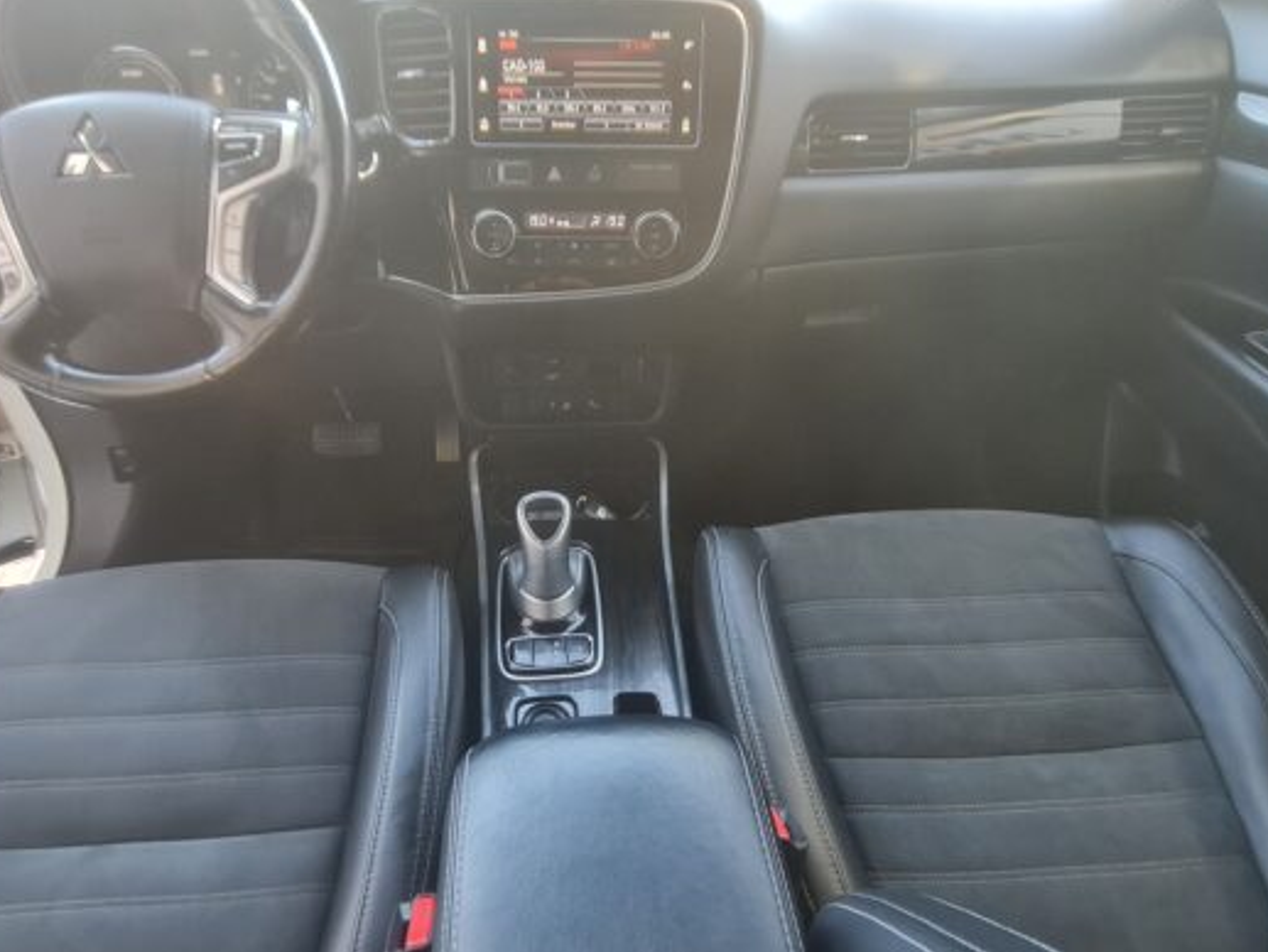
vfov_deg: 65.8
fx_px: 733
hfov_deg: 81.6
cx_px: 589
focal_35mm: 20
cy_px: 526
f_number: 2.2
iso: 200
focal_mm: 2.2
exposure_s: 1/50
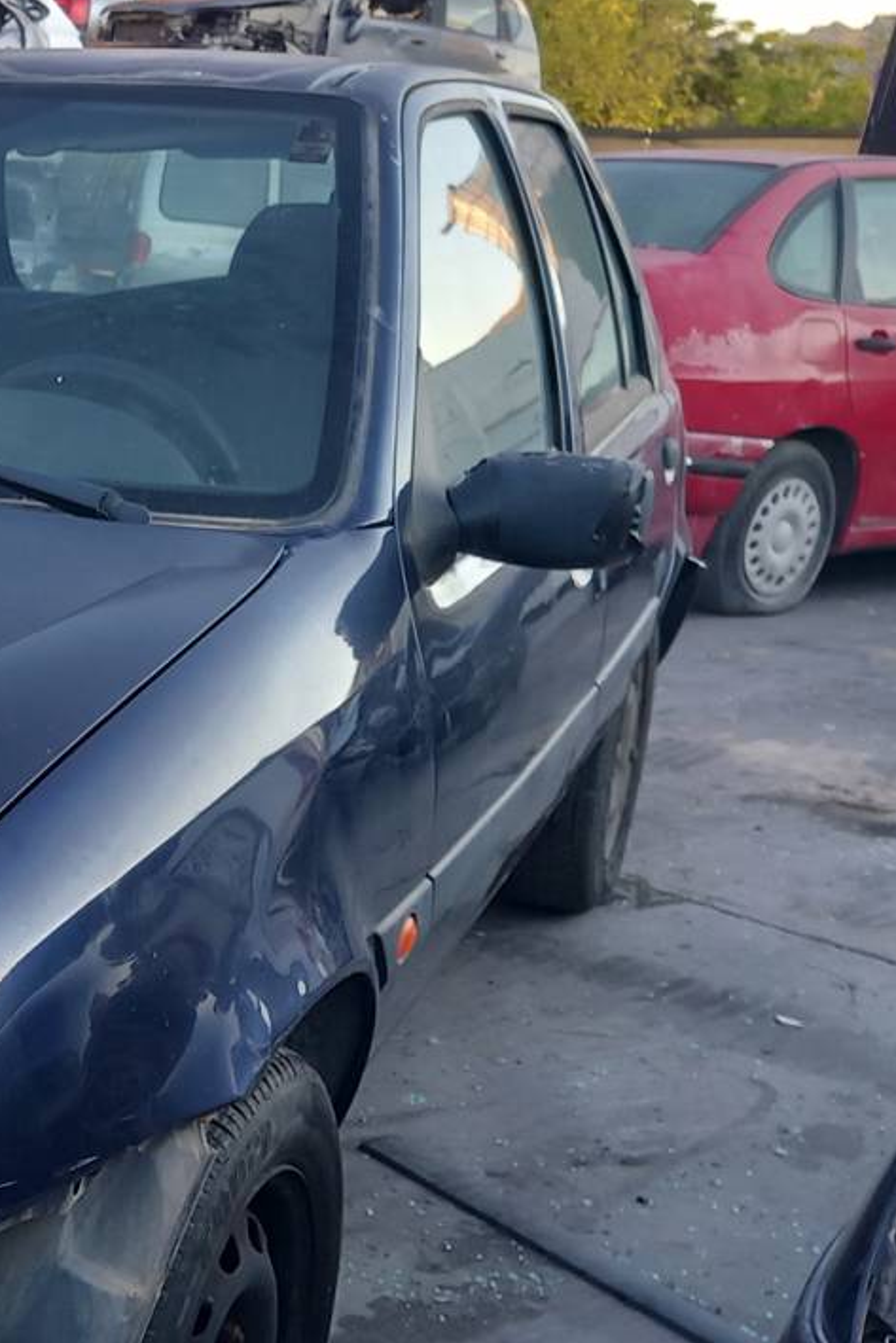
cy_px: 913
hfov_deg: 20.5
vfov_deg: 34.7
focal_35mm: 57
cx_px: -438
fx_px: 2127
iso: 64
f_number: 1.8
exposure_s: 1/50
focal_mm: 4
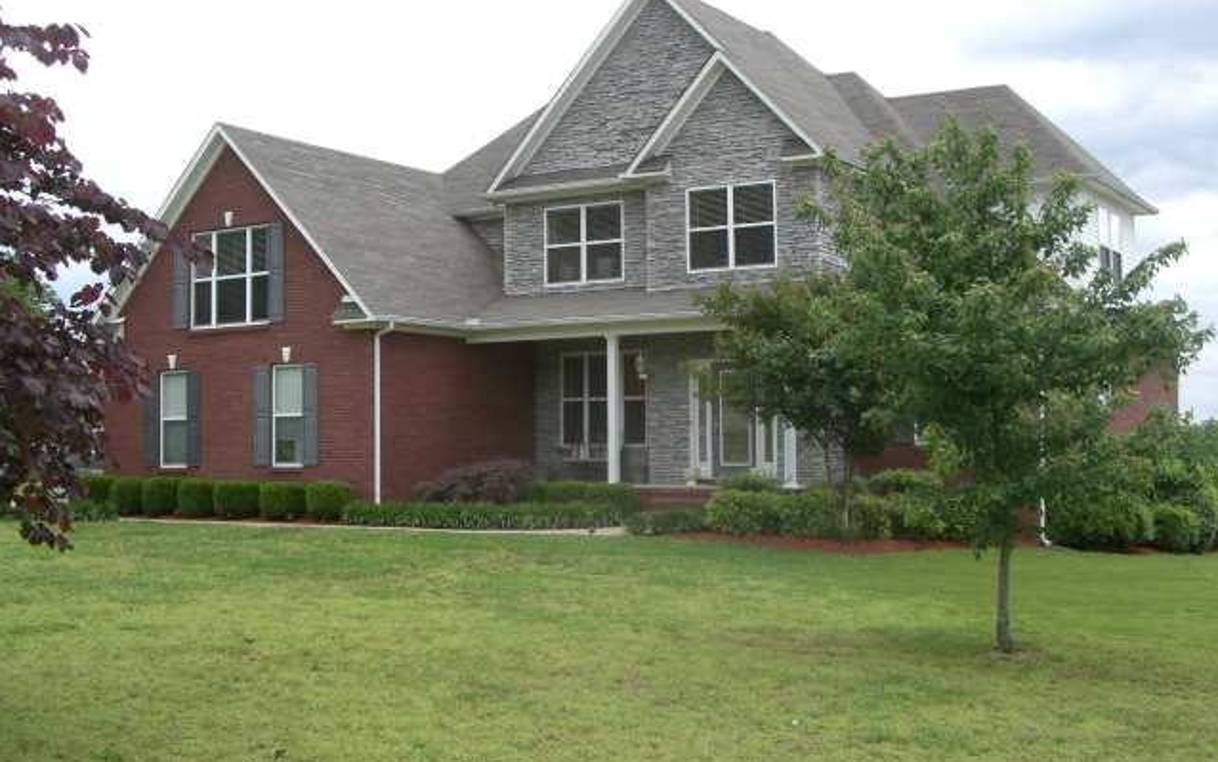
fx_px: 1660
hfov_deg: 40.3
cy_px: 405
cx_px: 609
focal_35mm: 50
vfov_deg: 25.8
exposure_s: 1/200
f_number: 4.8
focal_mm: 7.6
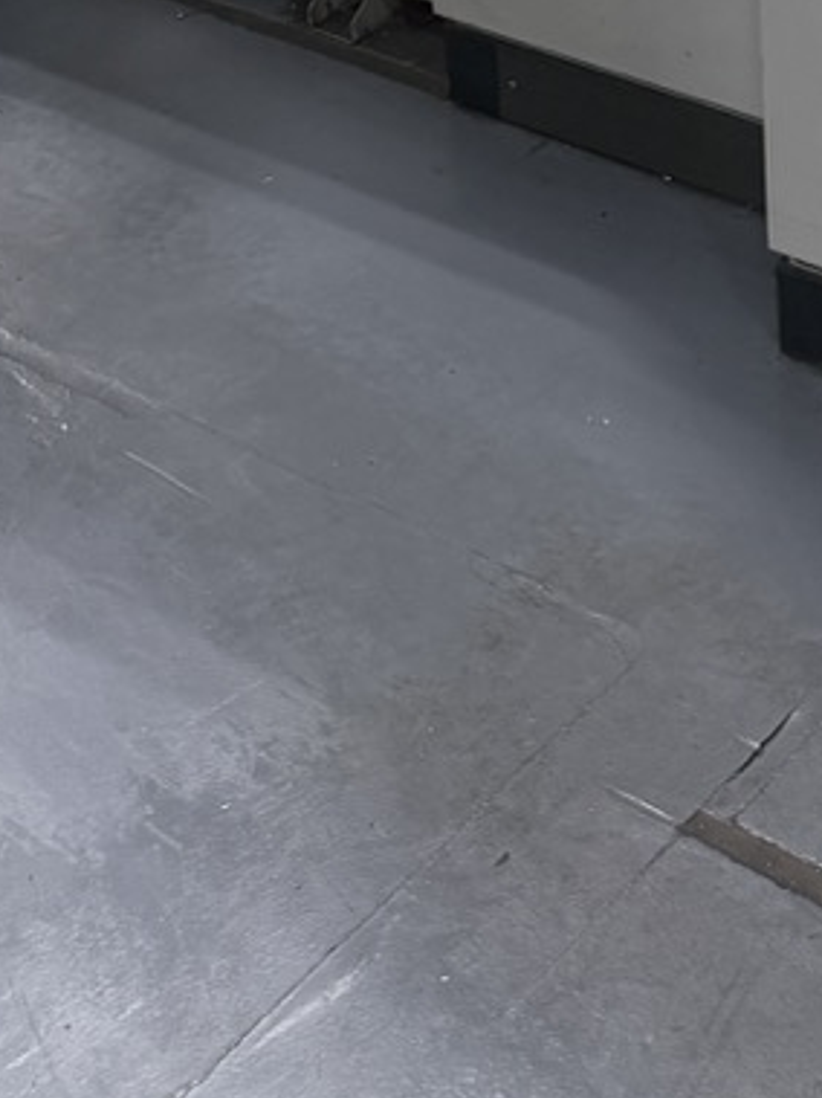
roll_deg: -0.1
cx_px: 1253
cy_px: -716
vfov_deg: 19.7
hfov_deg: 16.5
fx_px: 2566
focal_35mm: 81
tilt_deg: -15.2
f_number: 1.78
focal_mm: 6.76
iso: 125
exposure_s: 1/121
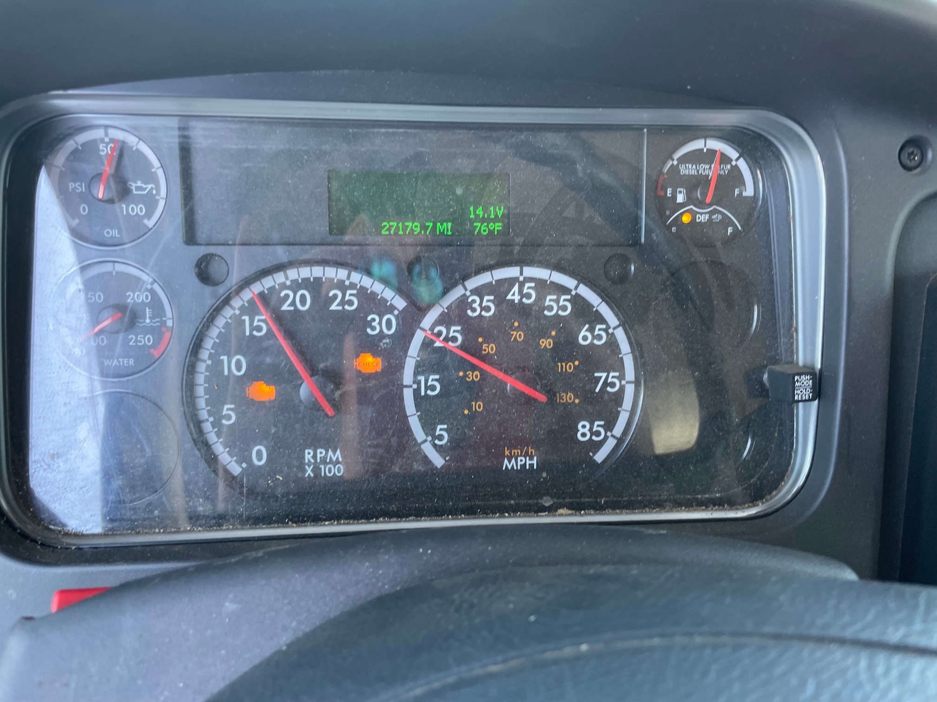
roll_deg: +0.6
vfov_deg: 53.1
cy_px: 351
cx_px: 468
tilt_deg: -33.4
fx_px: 704
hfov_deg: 67.3
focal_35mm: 26
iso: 125
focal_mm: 4.2
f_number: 1.6
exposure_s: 1/103
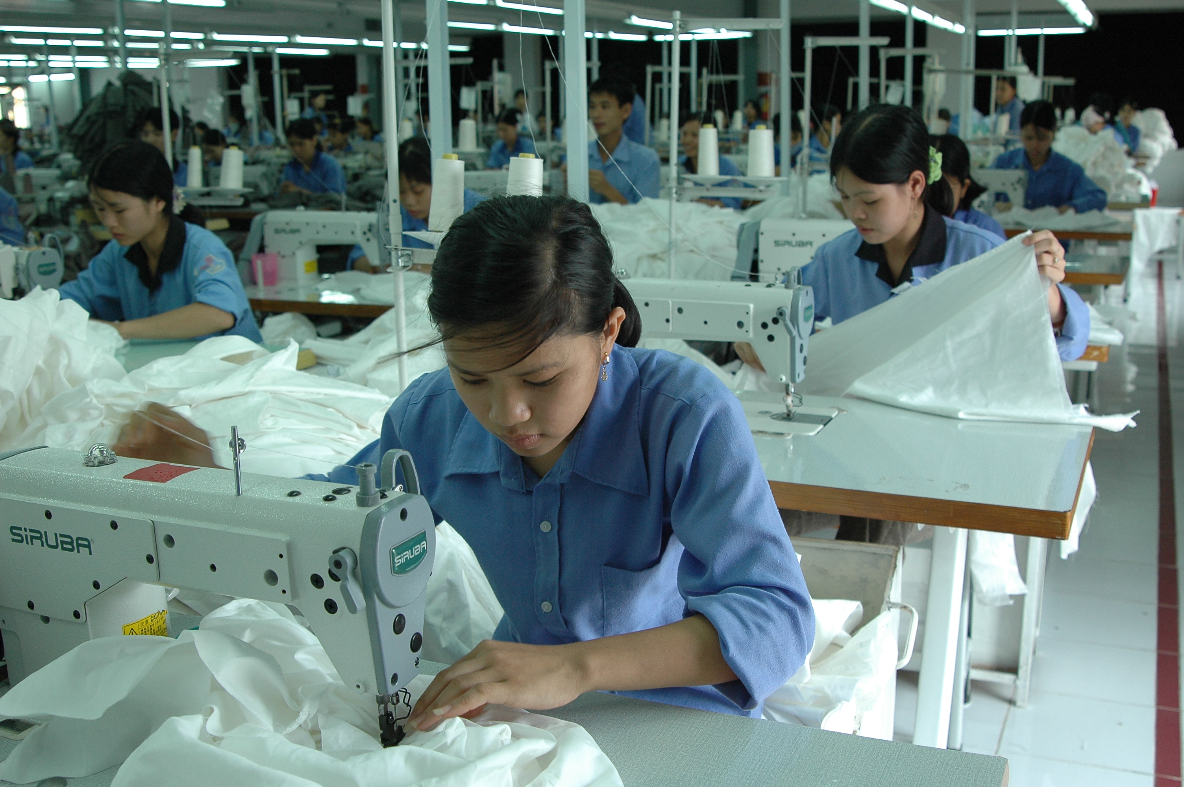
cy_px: 394
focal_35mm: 36
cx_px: 592
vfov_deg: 36.8
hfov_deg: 53.2
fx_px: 1183
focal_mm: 24
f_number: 2.8
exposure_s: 1/125
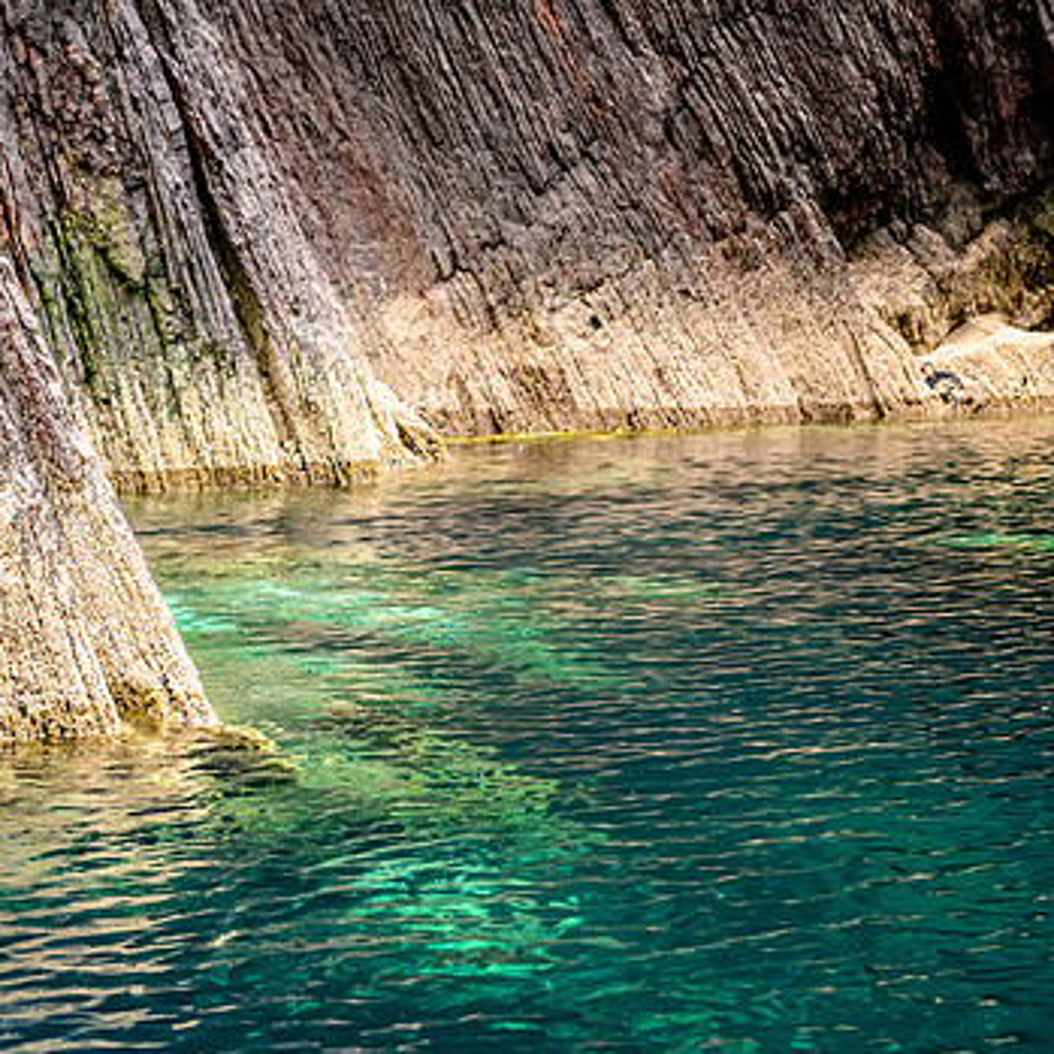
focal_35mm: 99
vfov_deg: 17.6
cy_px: 485
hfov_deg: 17.4
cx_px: 217
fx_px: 3410
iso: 2500
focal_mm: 70
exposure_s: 1/250
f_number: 8
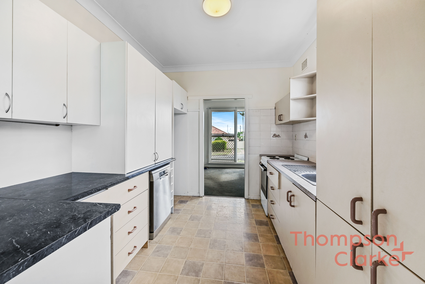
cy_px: 142
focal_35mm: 14
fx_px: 165
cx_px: 212
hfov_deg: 104.2
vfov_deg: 81.3
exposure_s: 1/13
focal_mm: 14
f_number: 8
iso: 100
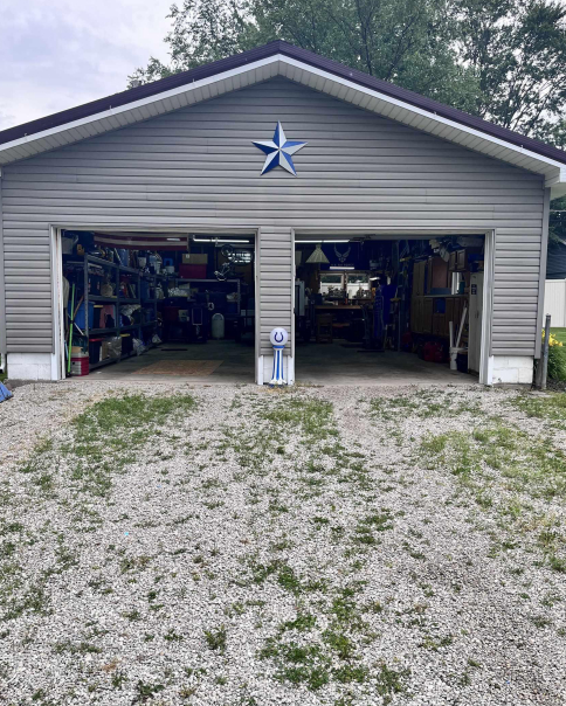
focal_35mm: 28
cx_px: 278
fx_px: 586
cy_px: 352
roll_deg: +0.5
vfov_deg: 62.2
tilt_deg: -6.2
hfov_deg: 51.6
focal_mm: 5.1
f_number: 1.6
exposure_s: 1/397
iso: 50
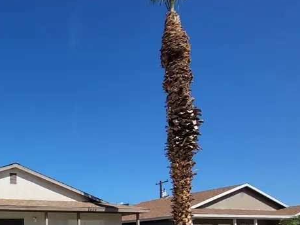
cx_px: -17
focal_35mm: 29
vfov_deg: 40.5
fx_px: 251
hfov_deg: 47.7
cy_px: 237
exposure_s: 1/2476
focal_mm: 2.2
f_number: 2.2
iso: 64
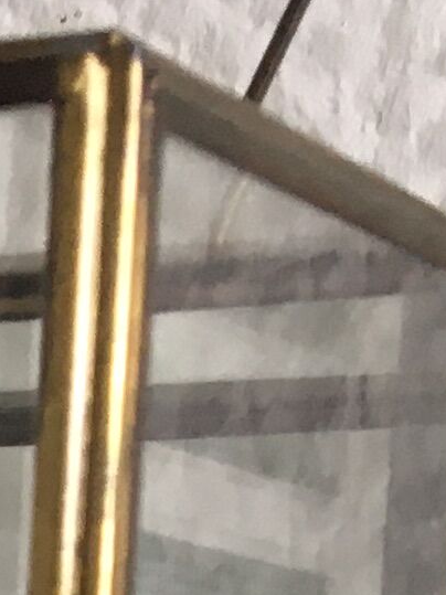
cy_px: 1844
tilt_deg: -12.6
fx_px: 3729
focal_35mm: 217
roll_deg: -1.2
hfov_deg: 6.5
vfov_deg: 7.8
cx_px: -593
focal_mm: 4.15
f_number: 2.2
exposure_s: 1/33
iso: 80
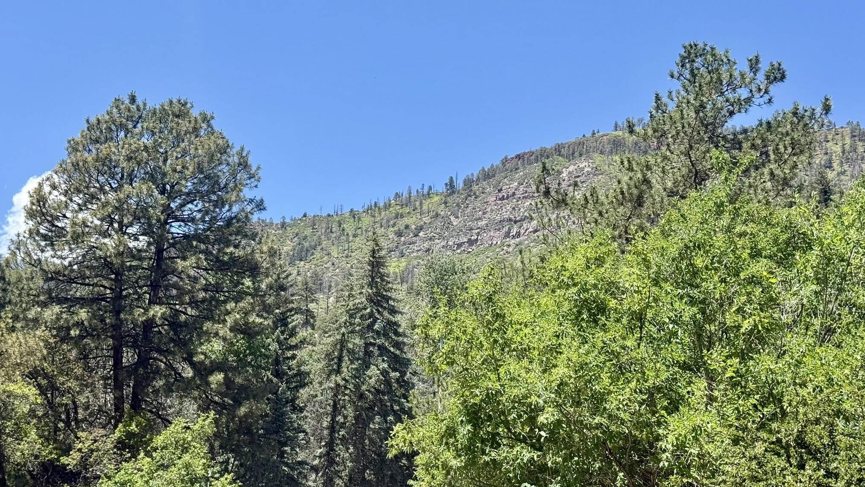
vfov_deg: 22.6
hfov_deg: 39.2
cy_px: 301
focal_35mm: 53
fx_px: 1216
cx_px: 431
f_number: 1.78
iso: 100
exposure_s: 1/3226
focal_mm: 6.76
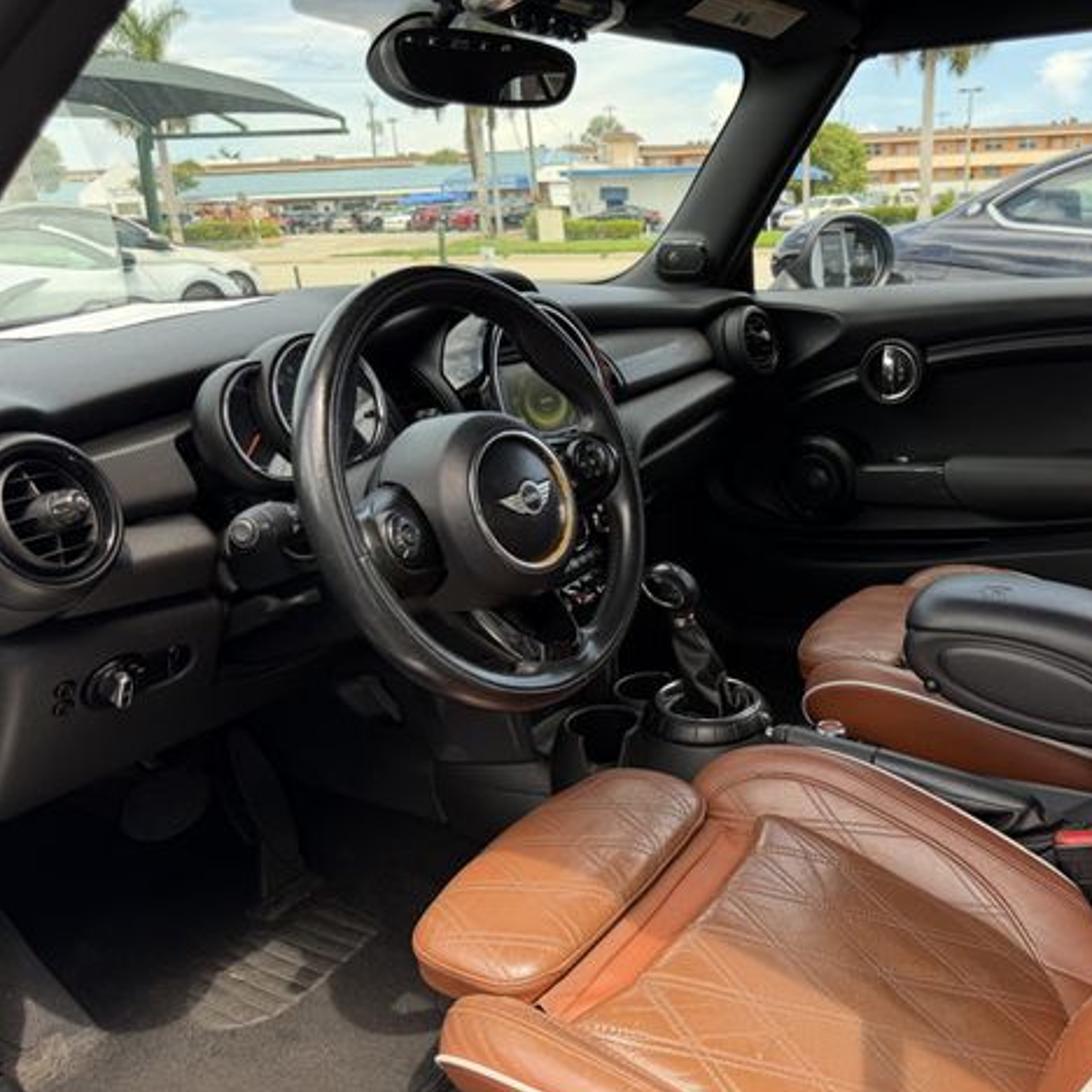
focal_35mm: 29
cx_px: 709
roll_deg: +2.3
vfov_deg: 55.6
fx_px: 1035
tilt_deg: -18.3
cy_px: 555
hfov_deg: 54.7
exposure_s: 1/365
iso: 80
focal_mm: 6.76
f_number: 1.78
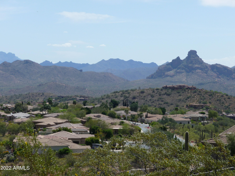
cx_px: 118
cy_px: 88
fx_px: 869
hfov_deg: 15.4
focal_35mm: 128
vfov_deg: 11.6
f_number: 4.7
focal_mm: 21.8
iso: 100
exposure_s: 1/800
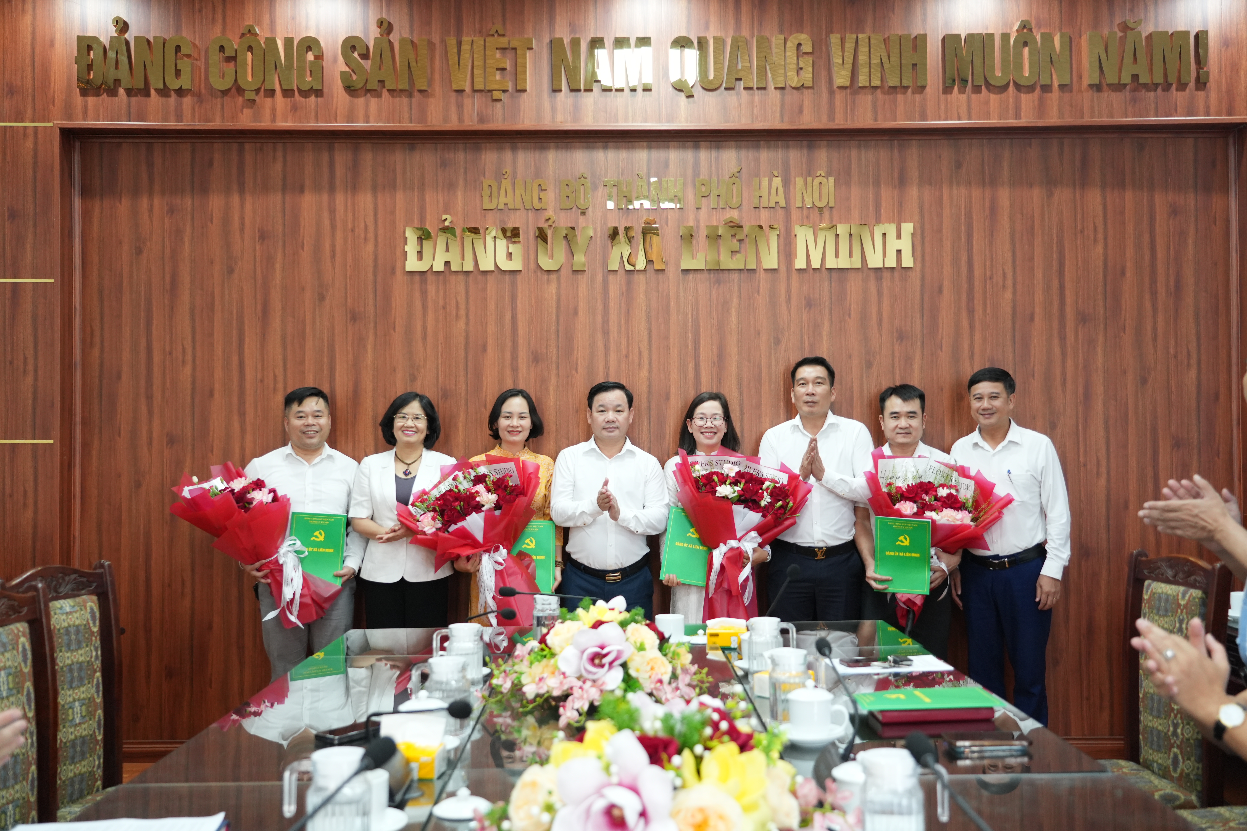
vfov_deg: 37.9
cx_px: 624
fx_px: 1212
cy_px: 416
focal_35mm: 35
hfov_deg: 54.4
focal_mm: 35
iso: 2000
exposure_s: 1/125
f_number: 4
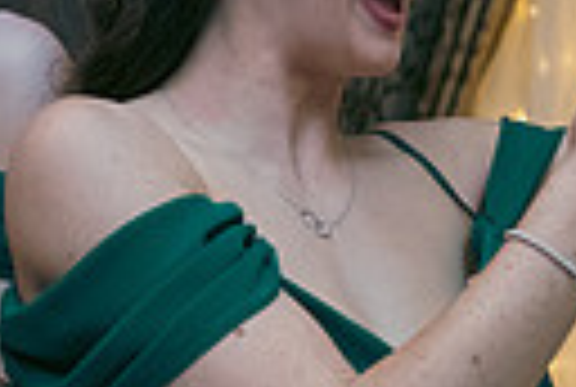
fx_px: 2903
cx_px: -108
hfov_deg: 11.1
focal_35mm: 181
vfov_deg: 7.6
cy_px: 38
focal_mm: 40
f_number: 3.5
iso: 800
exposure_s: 1/160
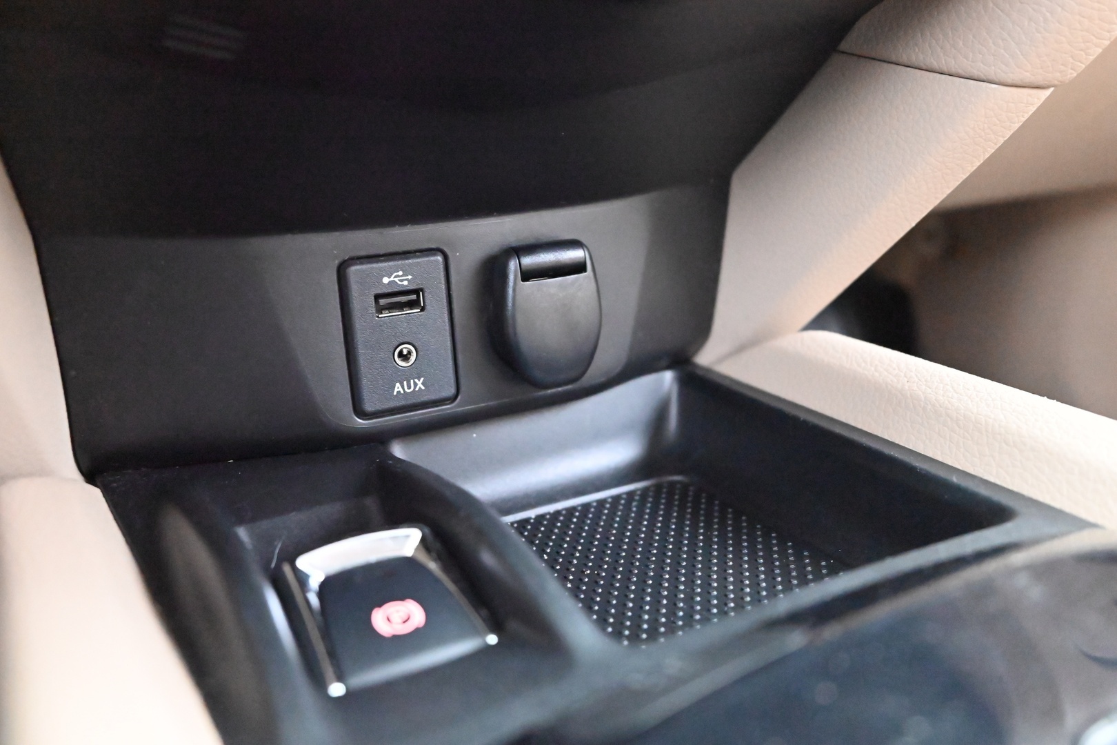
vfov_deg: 42.3
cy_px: 372
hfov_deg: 60.3
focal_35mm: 31
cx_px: 558
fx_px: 962
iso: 25600
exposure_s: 1/20
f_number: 4.8
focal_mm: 31
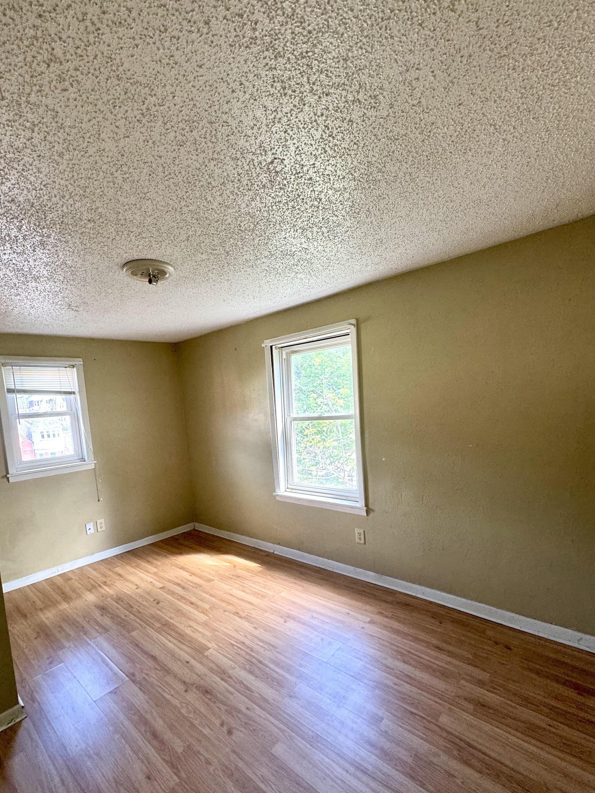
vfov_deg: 94.2
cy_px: 438
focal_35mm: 16
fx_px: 367
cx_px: 259
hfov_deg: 77.7
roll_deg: +4.8
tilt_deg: -5.8
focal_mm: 2.22
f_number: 2.2
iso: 200
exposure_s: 1/60
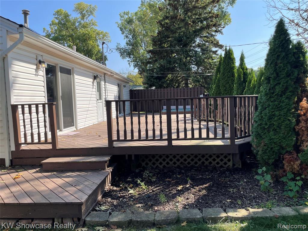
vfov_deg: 53.1
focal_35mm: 26
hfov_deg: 67.3
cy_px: 116
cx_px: 154
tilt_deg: -4.5
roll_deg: +2.8
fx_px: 231
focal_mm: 4.2
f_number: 1.6
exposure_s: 1/1553
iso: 32
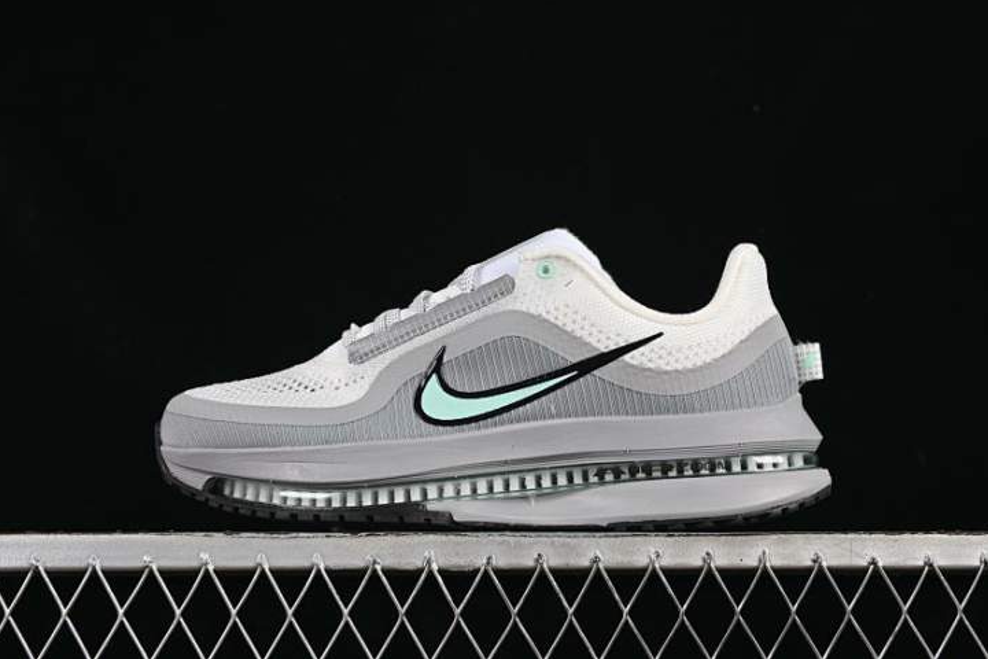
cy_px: 328
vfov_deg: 17.9
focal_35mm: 76
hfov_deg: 26.7
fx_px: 2086
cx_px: 497
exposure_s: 1/80
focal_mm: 50
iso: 160
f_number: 8
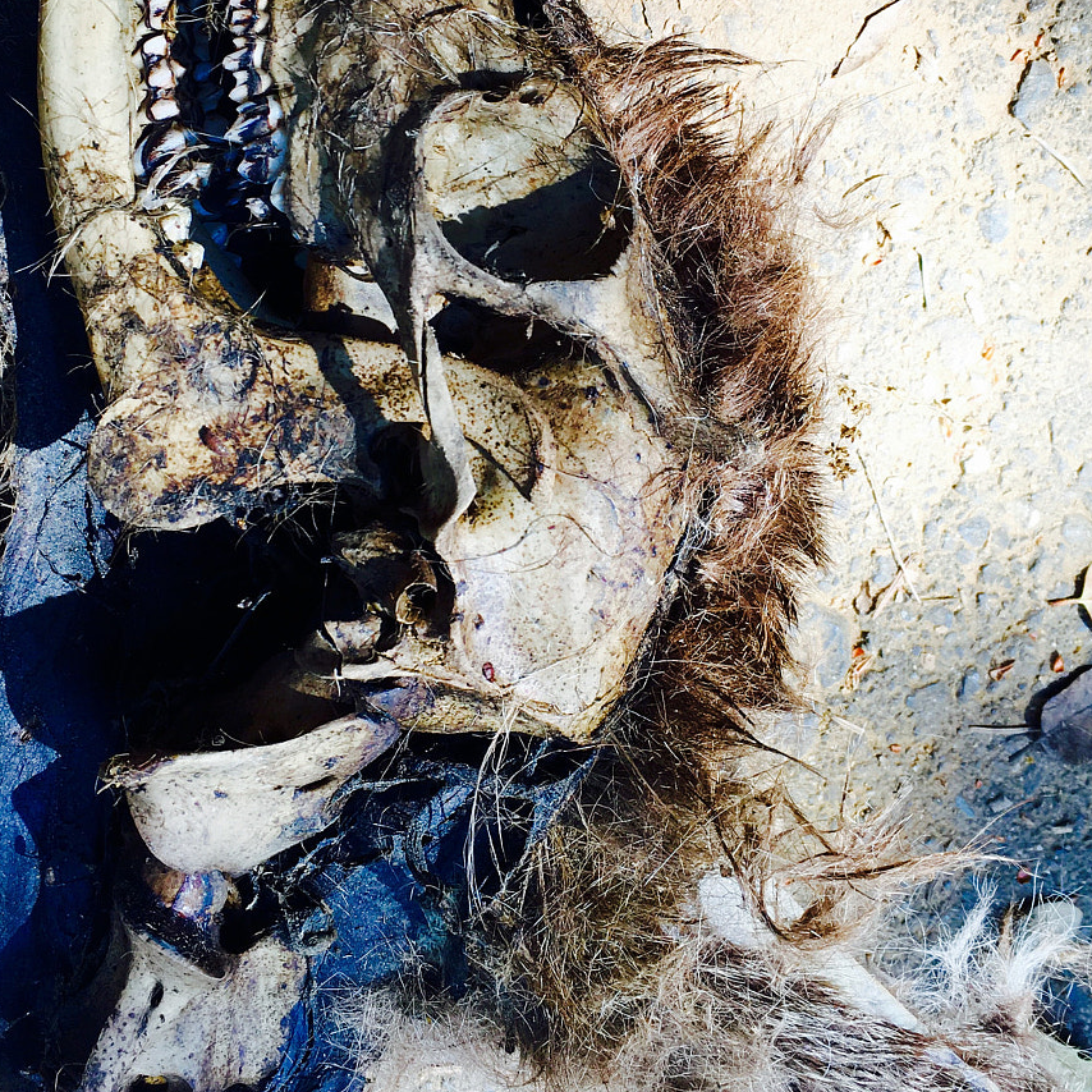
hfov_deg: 35.3
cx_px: 494
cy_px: 394
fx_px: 1713
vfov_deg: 35.1
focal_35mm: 48
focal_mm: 4.15
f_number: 2.2
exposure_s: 1/120
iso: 32
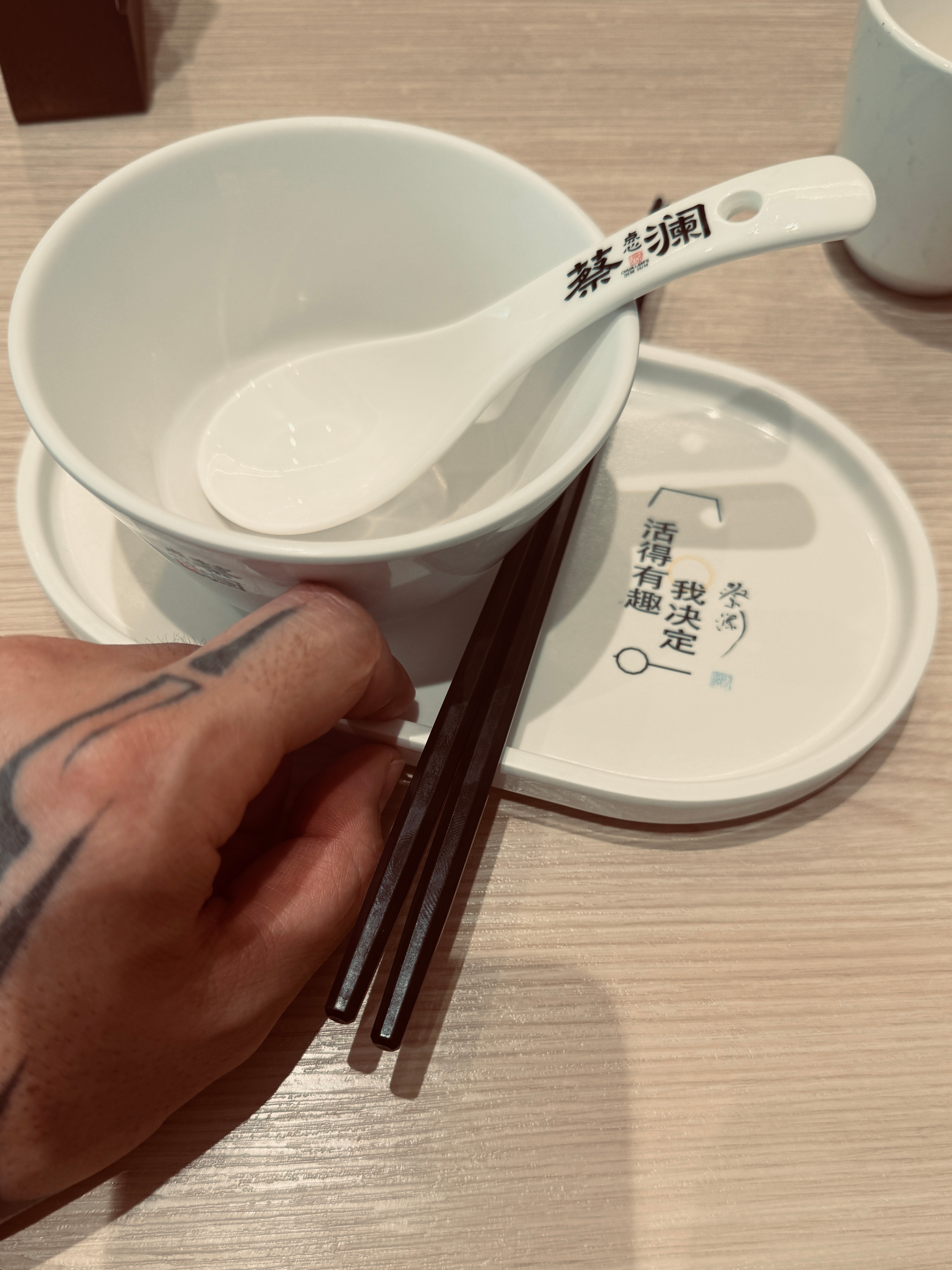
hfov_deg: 56.8
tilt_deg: -62.1
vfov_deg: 71.6
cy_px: 635
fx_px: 880
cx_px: 476
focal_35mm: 24
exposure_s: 1/149
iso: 64
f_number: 1.78
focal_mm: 6.76
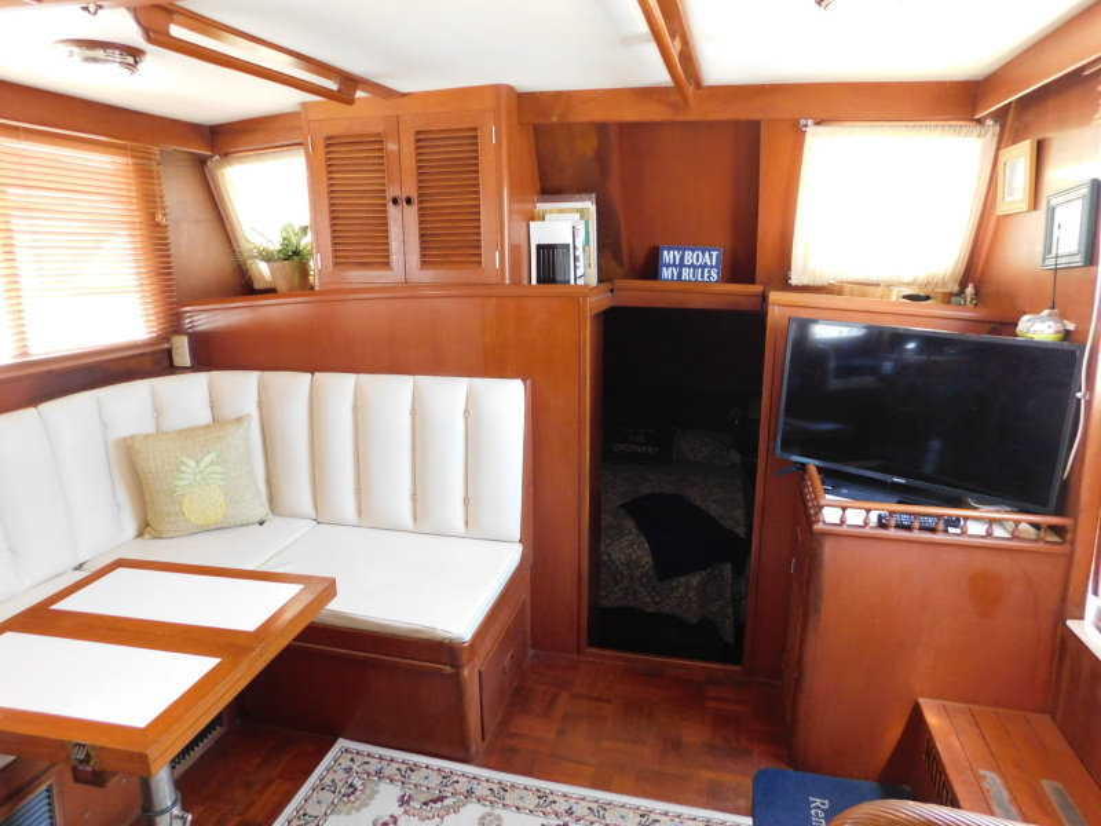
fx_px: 732
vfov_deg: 58.9
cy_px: 413
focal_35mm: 23
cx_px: 550
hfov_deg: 73.9
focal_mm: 4
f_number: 3
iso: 400
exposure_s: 1/20
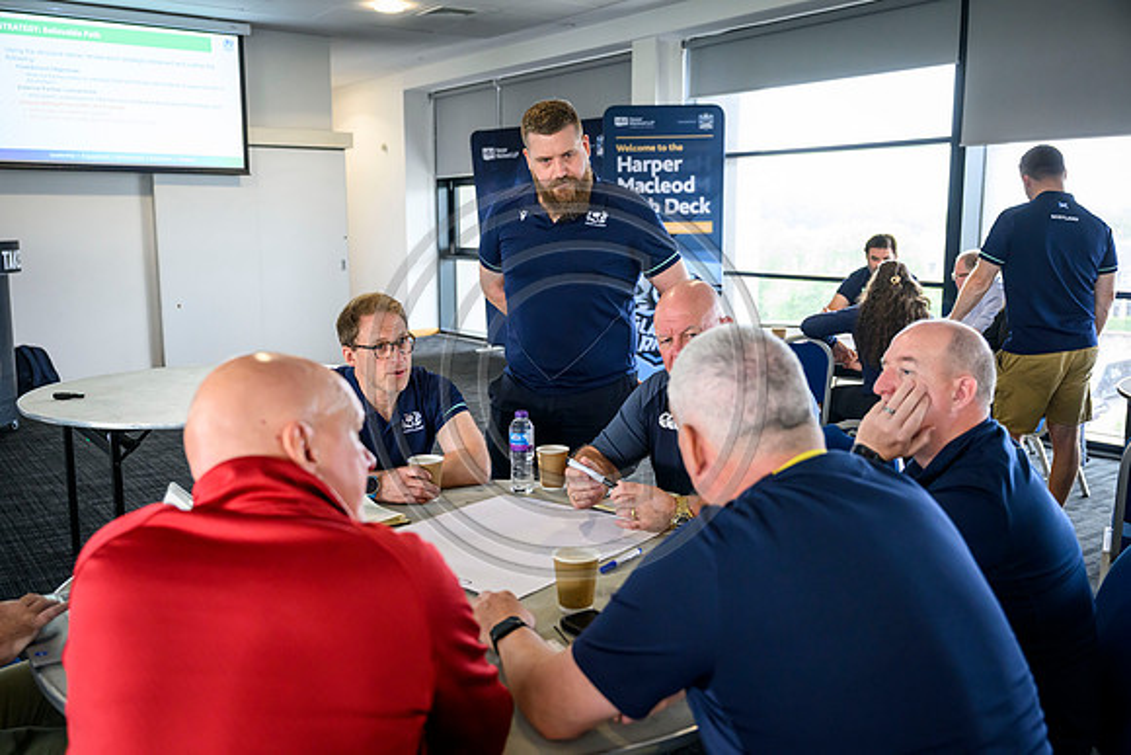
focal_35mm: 32
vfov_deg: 40.6
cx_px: 566
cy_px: 378
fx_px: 1021
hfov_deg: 58.0
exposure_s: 1/500
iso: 3200
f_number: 3.2
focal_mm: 32.5
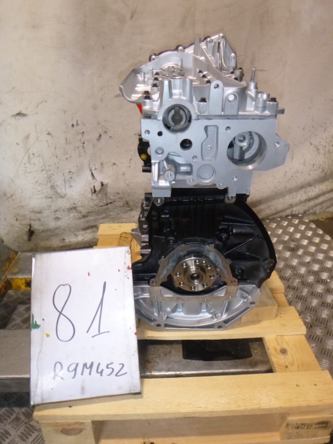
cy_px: 222
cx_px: 166
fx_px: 321
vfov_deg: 69.4
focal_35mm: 25
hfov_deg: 54.9
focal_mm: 4.5
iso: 400
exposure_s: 1/60
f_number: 3.9
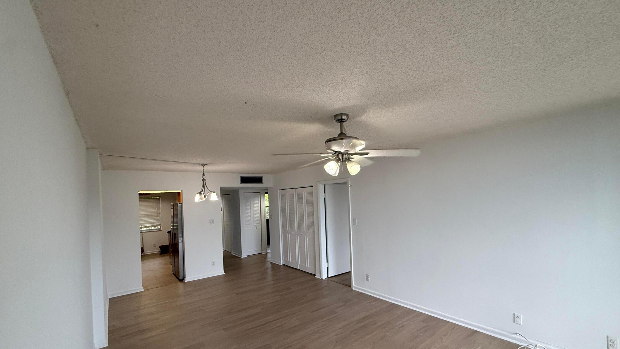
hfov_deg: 99.4
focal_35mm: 16
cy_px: 199
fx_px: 263
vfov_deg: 66.8
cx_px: 308
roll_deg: +1.8
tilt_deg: +0.0
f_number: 2.2
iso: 250
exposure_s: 1/120
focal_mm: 2.22
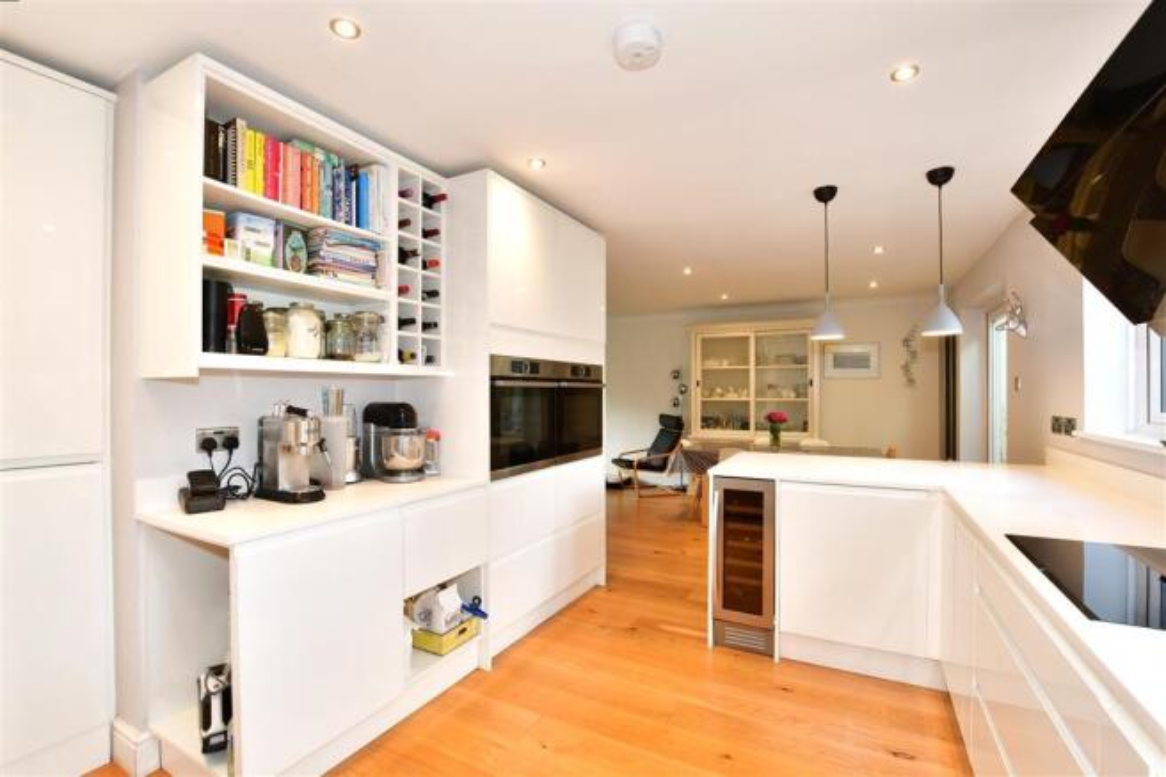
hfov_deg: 100.4
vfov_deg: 77.3
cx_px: 583
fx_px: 486
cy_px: 388
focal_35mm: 15
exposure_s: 1/6
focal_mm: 10
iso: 160
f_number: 7.1
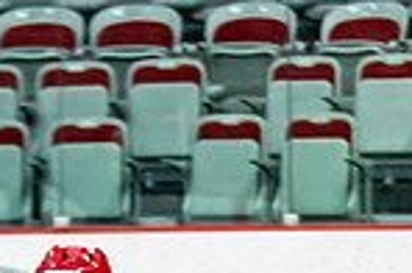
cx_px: 660
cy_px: 780
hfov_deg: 4.1
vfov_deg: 2.7
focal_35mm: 502
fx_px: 5733
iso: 500
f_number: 2.8
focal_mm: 75
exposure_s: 1/640
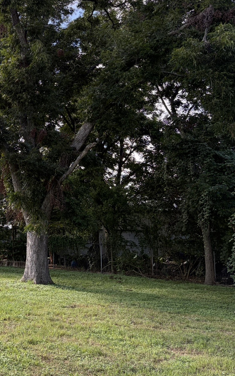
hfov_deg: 25.9
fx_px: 451
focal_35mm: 44
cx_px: -52
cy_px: 165
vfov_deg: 45.2
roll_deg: -1.7
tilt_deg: +9.2
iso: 50
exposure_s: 1/694
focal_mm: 5.96
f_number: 1.6
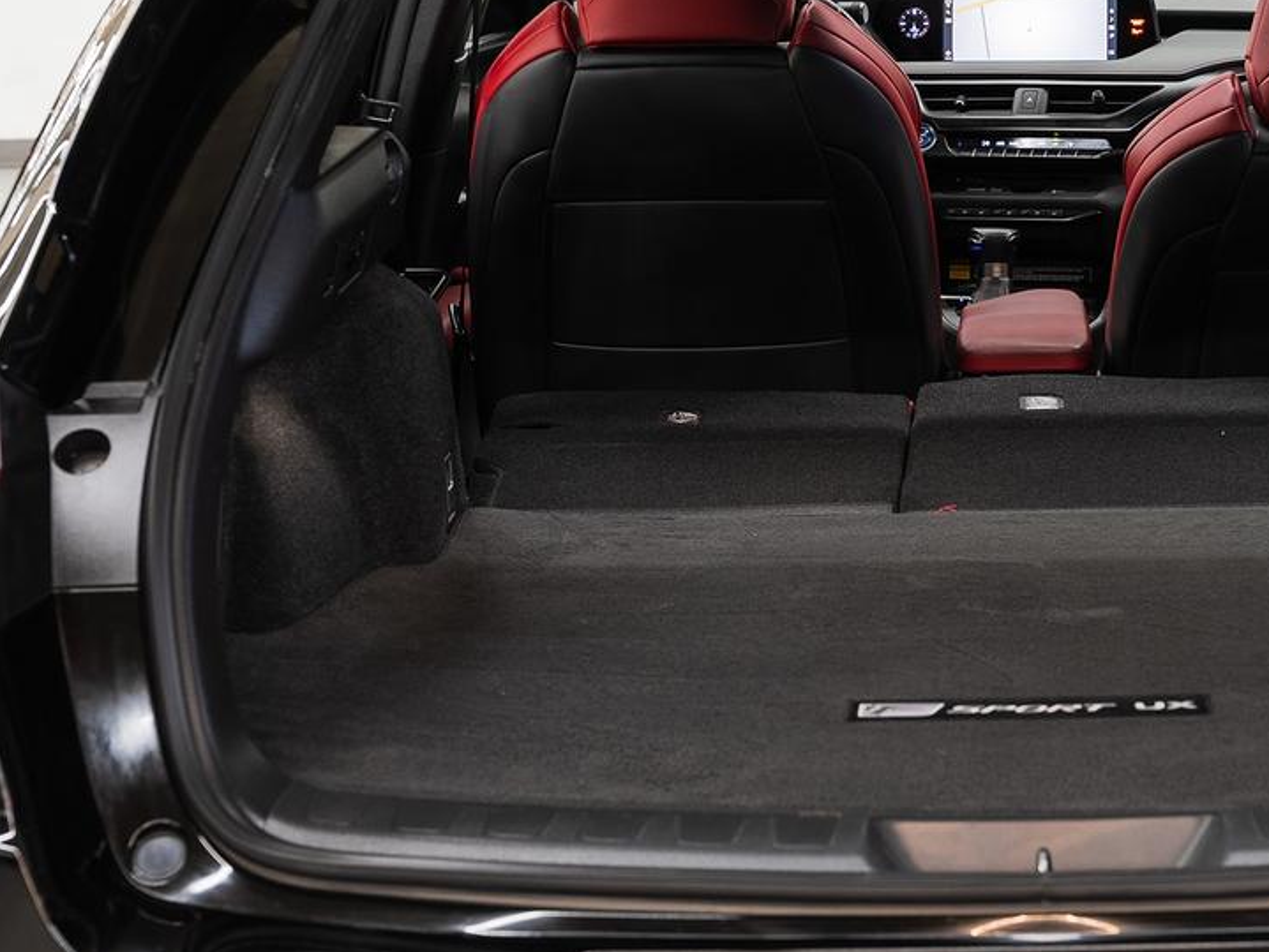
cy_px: 356
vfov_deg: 17.6
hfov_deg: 22.9
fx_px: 3081
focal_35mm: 84
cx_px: 1041
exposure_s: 1/2.5
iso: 100
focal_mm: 42.8
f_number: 5.6
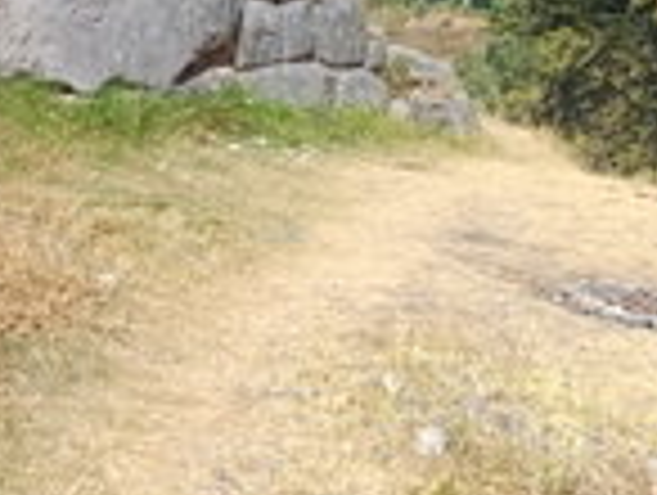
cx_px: -36
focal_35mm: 63
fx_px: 1198
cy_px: 56
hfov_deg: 28.3
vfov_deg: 22.8
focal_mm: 6.14
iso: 50
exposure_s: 1/417
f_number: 1.6
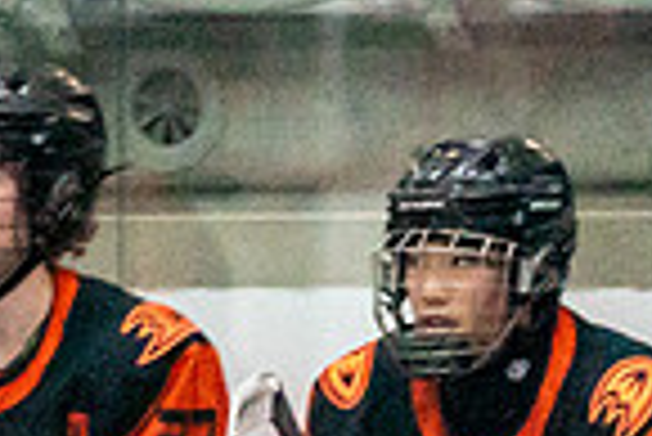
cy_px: 1429
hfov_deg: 1.4
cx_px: -319
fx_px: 27465
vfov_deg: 0.9
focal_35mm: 1515
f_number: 2.8
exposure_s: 1/1250
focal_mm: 200
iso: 3200
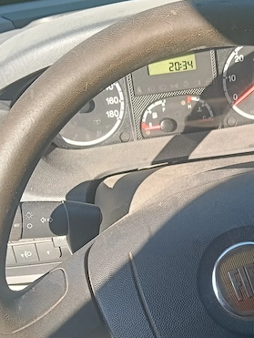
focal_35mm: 58
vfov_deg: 32.9
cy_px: 225
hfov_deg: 24.7
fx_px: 566
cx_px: 218
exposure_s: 1/118
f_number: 1.8
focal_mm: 3.98
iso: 50
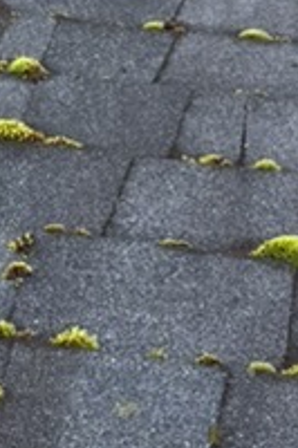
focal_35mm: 128
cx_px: 16
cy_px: 240
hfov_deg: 10.6
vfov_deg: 16.0
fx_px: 1592
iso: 200
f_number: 1.78
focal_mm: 6.76
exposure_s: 1/121
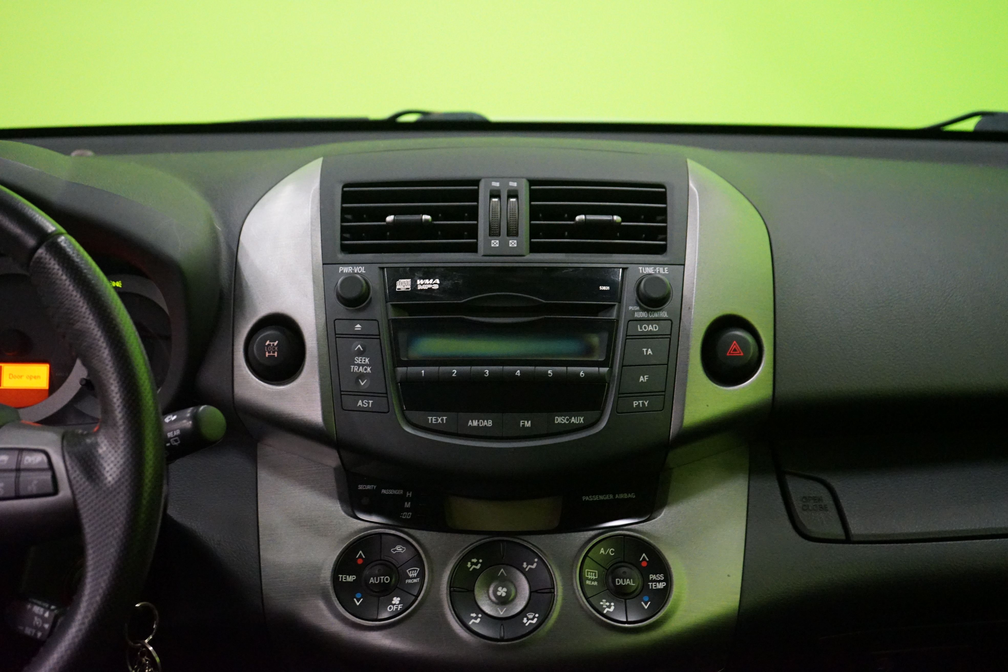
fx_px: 1400
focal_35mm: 50
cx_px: 504
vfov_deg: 27.0
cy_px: 336
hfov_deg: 39.6
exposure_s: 1/30
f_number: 4.5
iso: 6400
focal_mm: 50
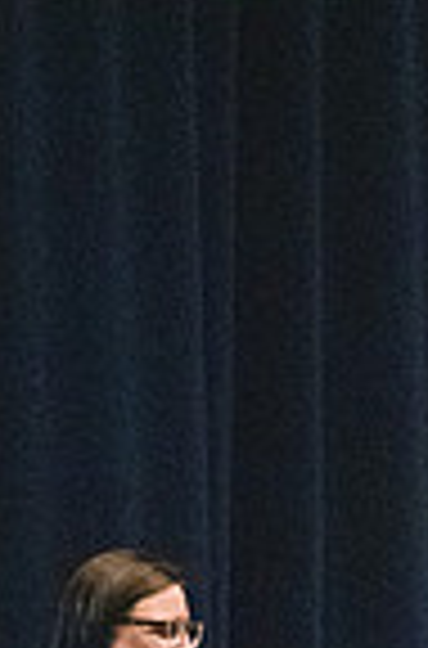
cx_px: 304
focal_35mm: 545
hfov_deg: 2.5
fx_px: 9789
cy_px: 1008
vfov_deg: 3.8
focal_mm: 116
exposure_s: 1/400
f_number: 3.2
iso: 10000
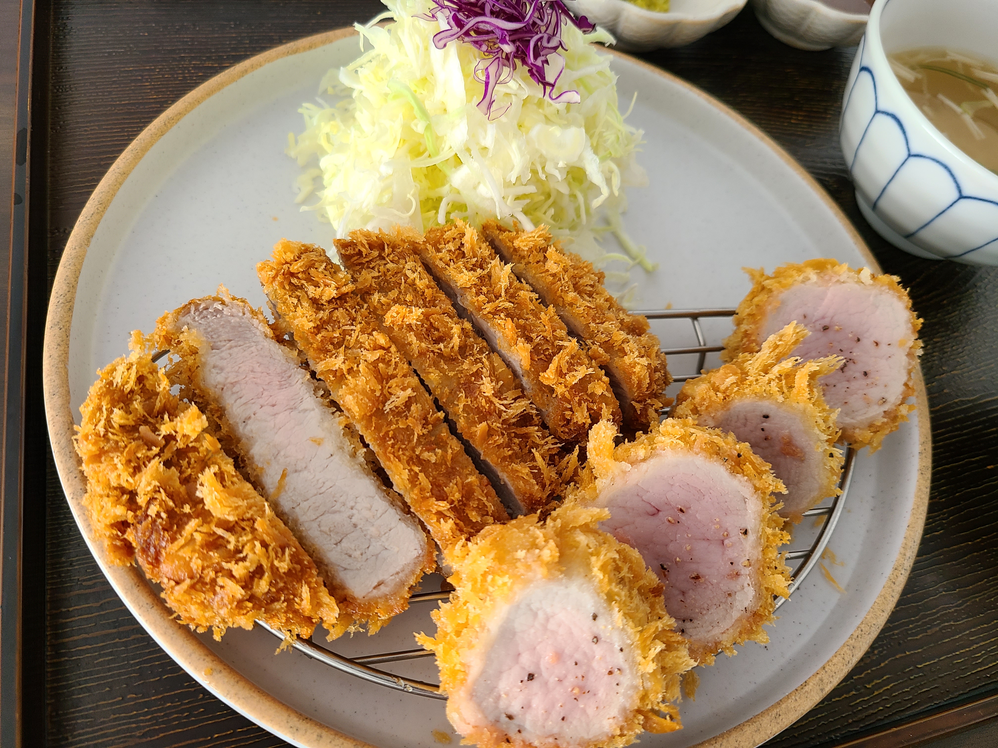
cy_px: 374
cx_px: 499
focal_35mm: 26
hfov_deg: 67.3
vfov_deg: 53.1
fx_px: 750
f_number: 1.8
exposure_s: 1/60
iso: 100
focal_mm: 5.4
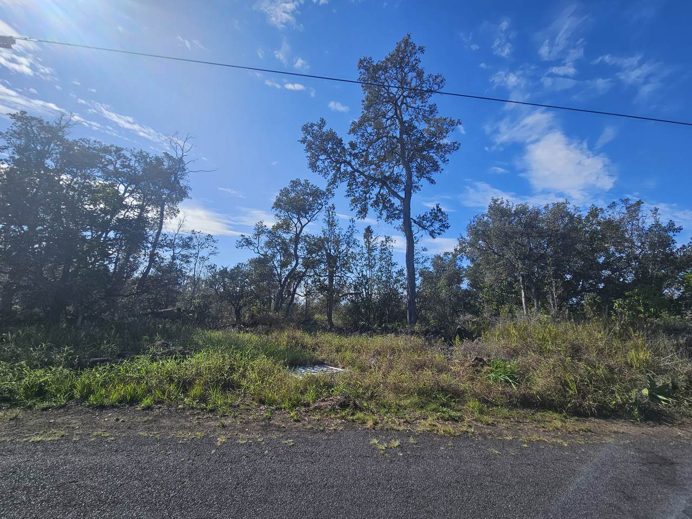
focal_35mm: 13
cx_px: 346
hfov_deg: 106.2
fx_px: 260
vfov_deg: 89.9
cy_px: 260
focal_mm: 2.2
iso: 50
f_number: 2.2
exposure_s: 1/2558
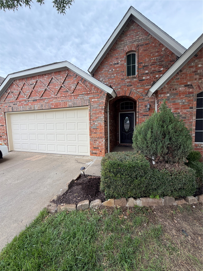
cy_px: 136
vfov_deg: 102.1
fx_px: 109
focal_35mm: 14
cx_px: 102
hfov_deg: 85.7
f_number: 2.2
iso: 40
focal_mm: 2.22
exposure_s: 1/134
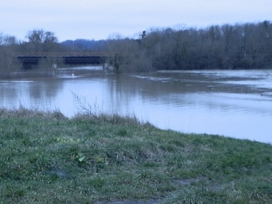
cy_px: 127
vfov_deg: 20.7
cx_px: 93
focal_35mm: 71
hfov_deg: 27.3
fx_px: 558
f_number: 3.5
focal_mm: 8.51
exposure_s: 1/2.5
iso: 400
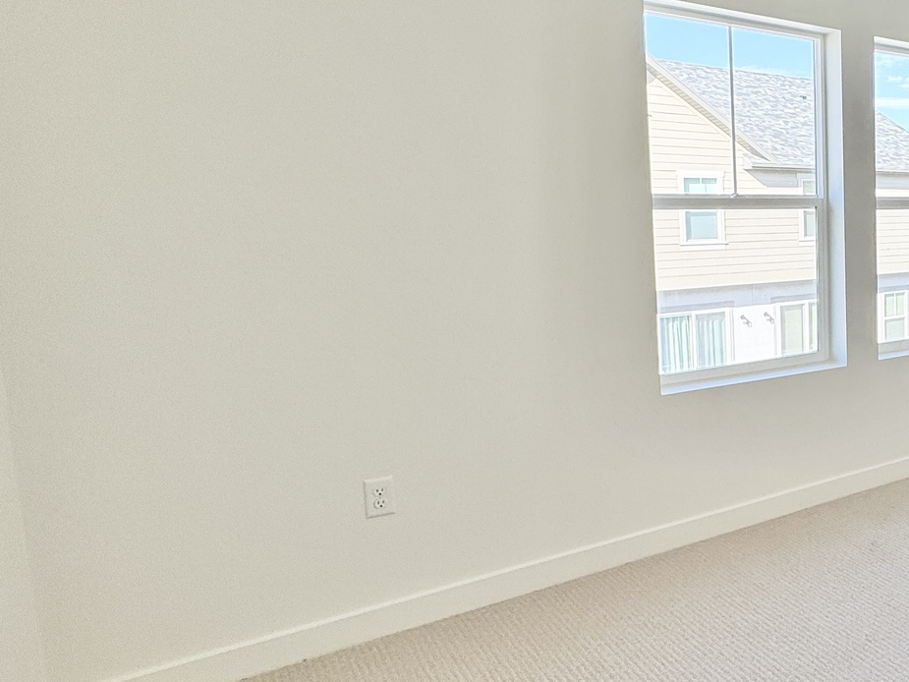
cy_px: 311
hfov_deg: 46.9
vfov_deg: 45.4
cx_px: 941
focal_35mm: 31
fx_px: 814
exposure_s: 1/181
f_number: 2.2
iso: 40
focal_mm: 2.22
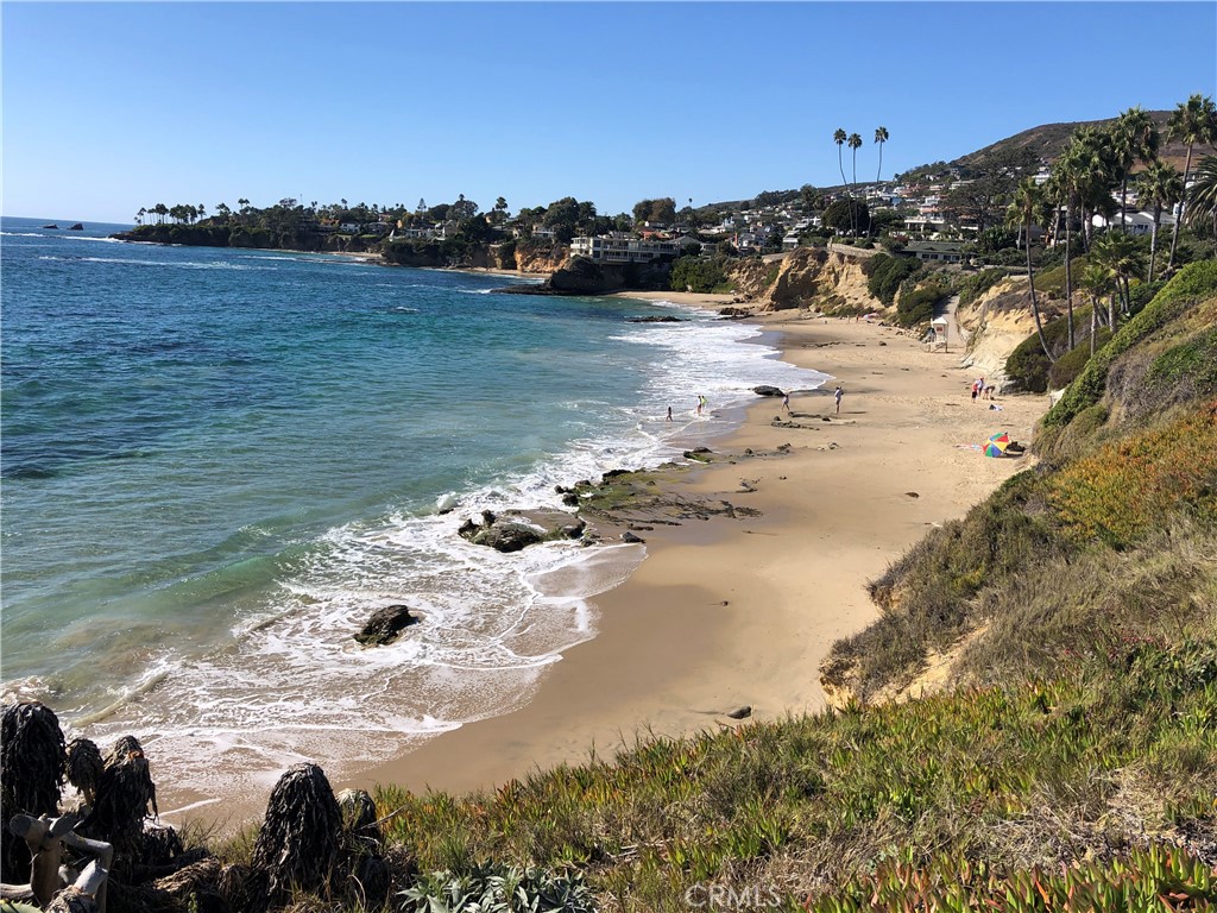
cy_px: 456
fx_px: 984
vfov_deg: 49.7
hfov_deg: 63.4
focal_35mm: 28
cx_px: 608
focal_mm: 4
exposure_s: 1/2667
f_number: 1.8
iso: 20
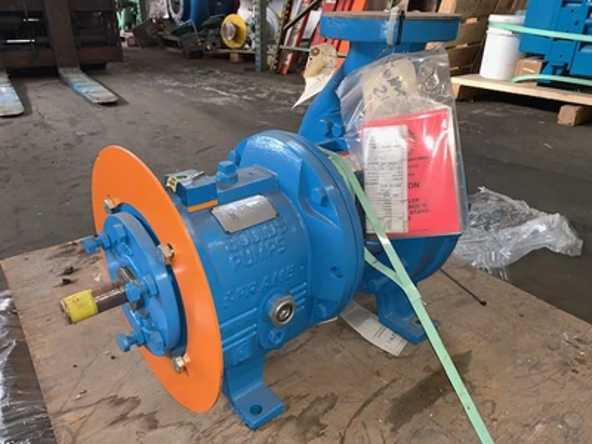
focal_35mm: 26
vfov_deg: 53.1
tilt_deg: -26.9
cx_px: 296
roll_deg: -1.2
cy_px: 222
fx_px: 445
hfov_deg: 67.3
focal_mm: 4.25
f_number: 1.8
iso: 50
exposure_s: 1/17
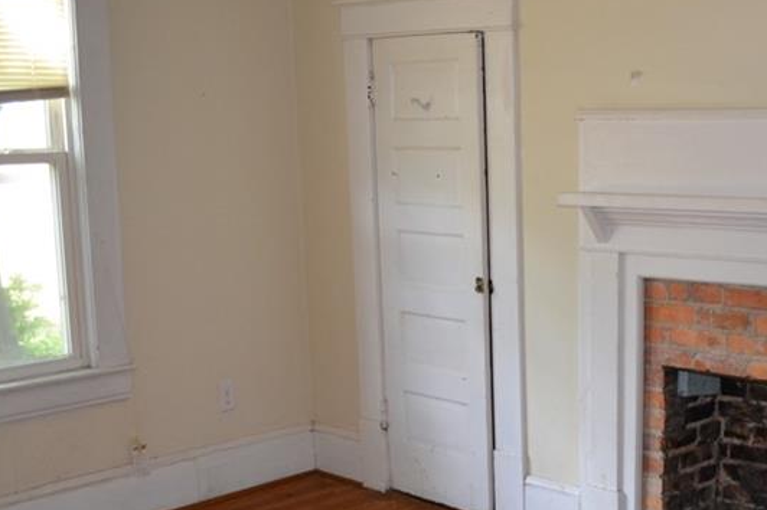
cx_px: 585
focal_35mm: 52
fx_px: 1107
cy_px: 337
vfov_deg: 25.8
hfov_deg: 37.2
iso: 720
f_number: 3.5
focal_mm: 18
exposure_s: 1/60
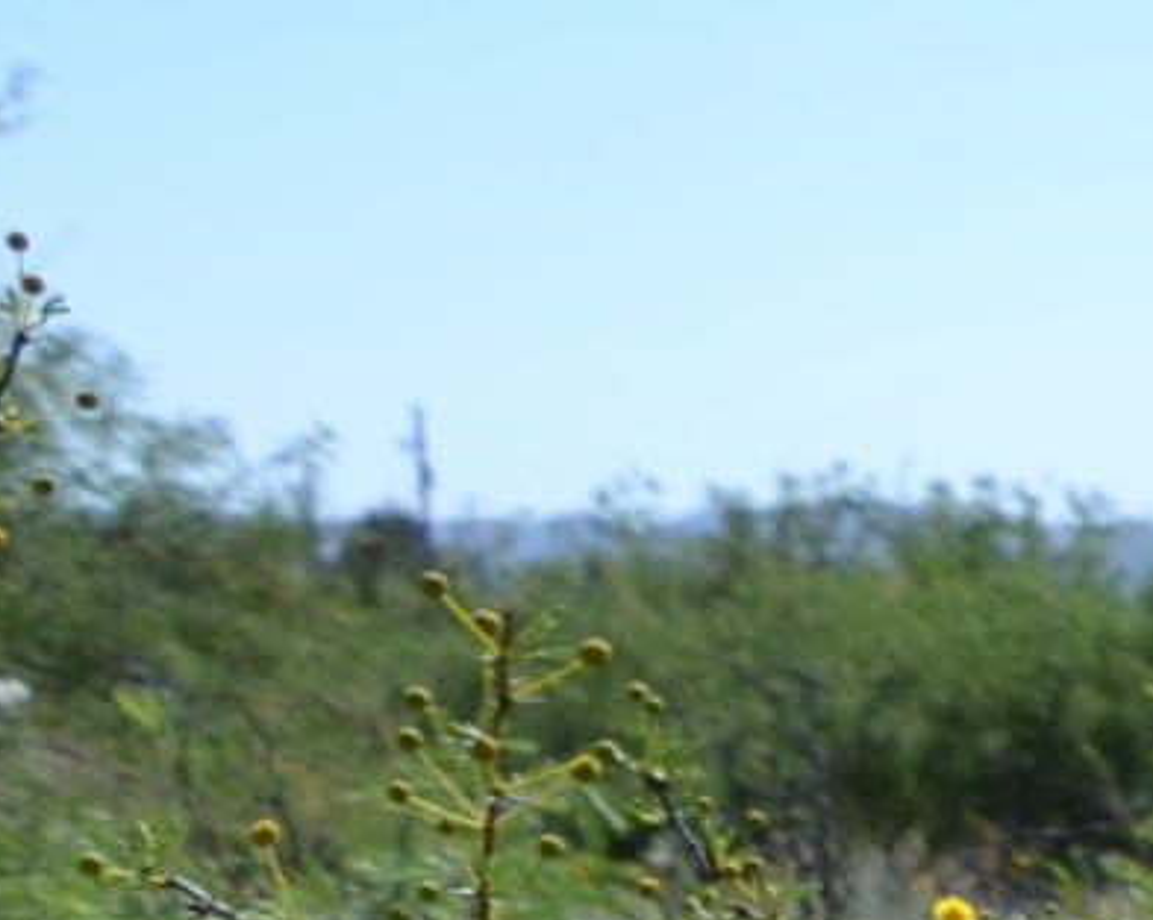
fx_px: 6615
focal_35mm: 194
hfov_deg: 7.7
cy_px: 1525
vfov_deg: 7.8
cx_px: 4153
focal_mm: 18
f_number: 7.1
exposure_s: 1/200
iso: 100
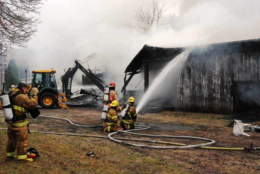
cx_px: 132
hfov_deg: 41.5
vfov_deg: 28.4
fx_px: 343
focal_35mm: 48
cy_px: 87
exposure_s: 1/800
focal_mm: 31
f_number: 9
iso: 1600
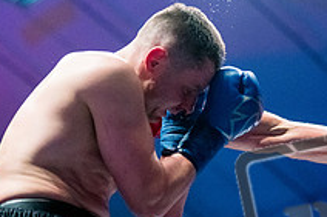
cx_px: 239
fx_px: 1243
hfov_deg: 14.9
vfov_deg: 10.0
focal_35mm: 137
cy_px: 178
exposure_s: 1/1600
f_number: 1.4
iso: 6400
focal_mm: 50
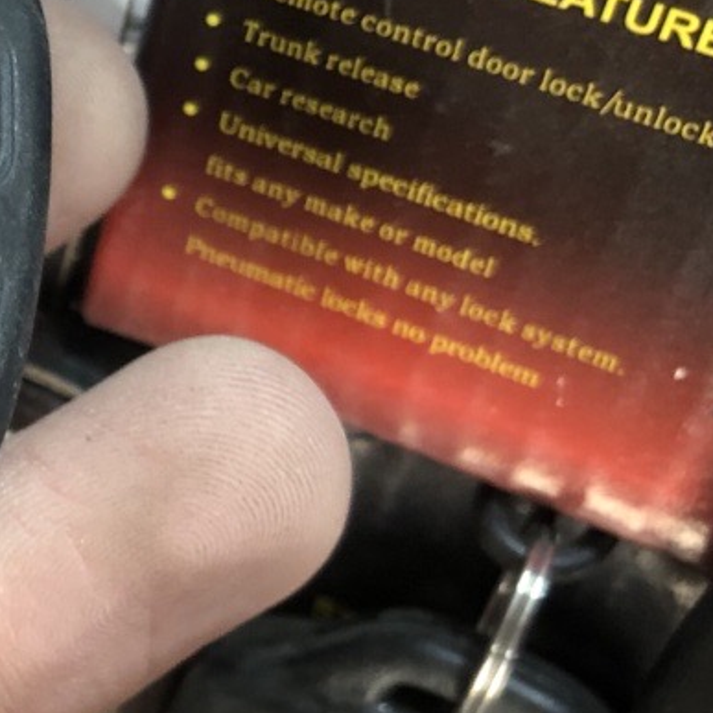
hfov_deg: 17.1
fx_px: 2144
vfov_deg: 18.9
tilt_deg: -43.2
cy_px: 422
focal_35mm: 92
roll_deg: -2.2
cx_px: -361
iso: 80
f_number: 1.8
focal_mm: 4
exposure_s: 1/60
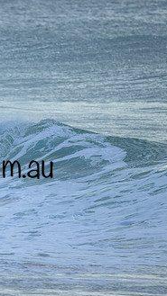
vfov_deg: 1.5
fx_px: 11638
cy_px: 157
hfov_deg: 0.8
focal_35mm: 1478
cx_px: -42
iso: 500
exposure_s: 1/2500
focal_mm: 800
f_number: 6.3
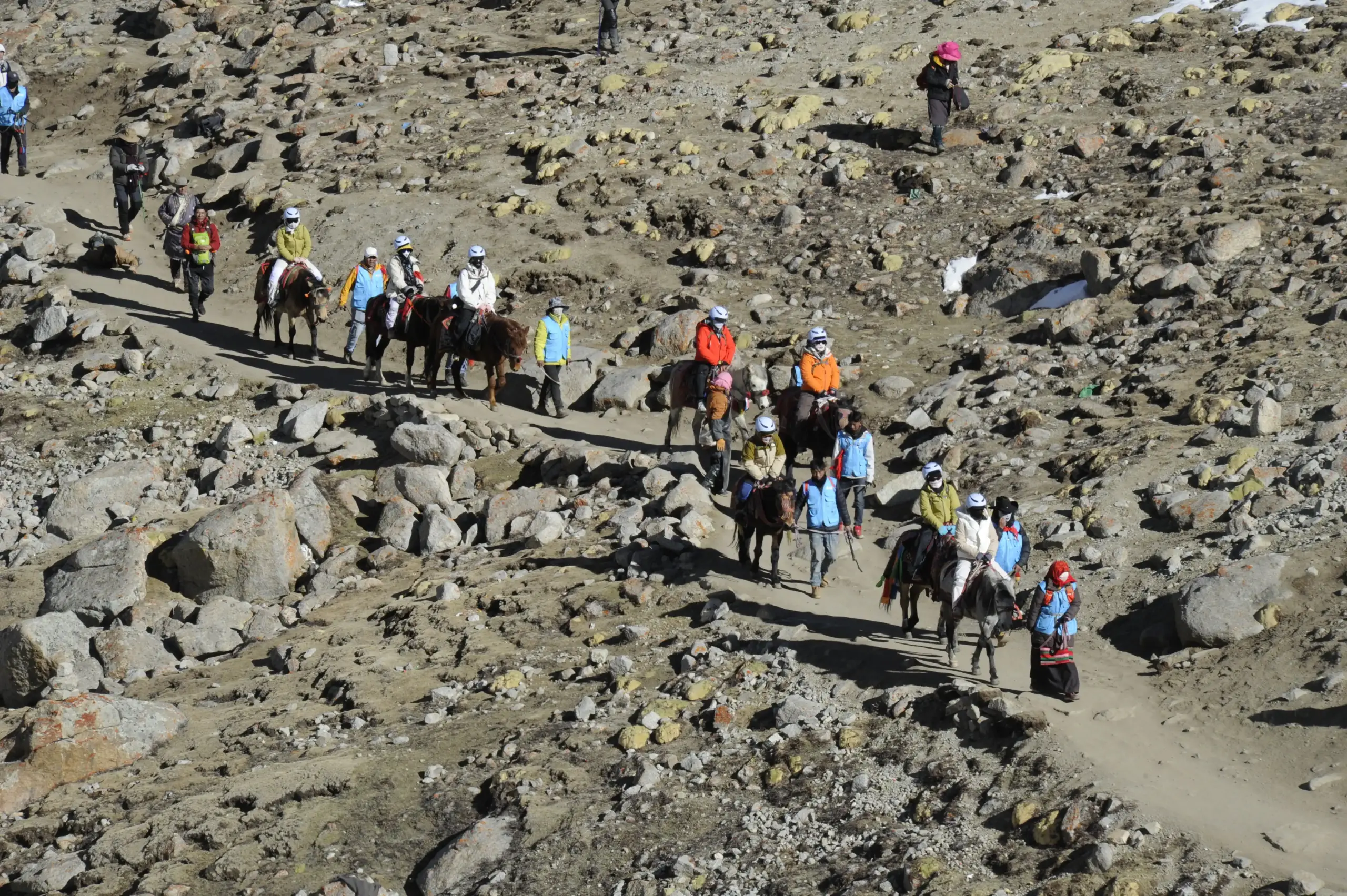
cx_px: 674
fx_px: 7852
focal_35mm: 210
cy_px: 448
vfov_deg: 6.5
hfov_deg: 9.8
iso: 1250
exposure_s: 1/800
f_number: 16
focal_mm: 210
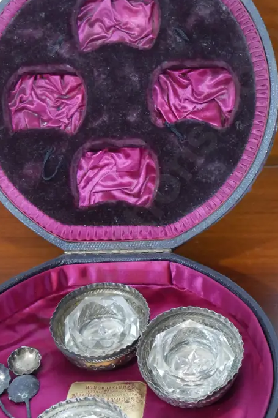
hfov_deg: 17.5
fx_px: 904
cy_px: 261
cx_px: 110
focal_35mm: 78
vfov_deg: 25.9
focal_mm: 25
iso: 2500
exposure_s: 1/60
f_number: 5.3
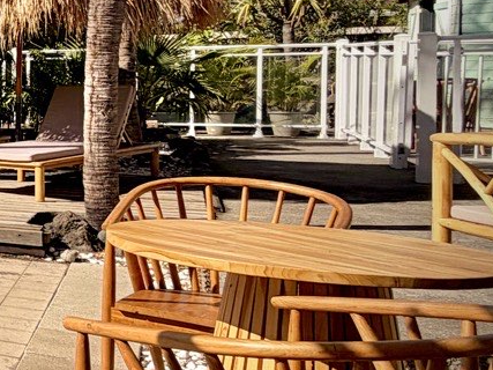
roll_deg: +1.1
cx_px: -440
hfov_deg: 20.4
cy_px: 104
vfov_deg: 24.6
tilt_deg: -1.8
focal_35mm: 59
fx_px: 840
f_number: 2.2
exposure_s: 1/1033
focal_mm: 2.22
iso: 20
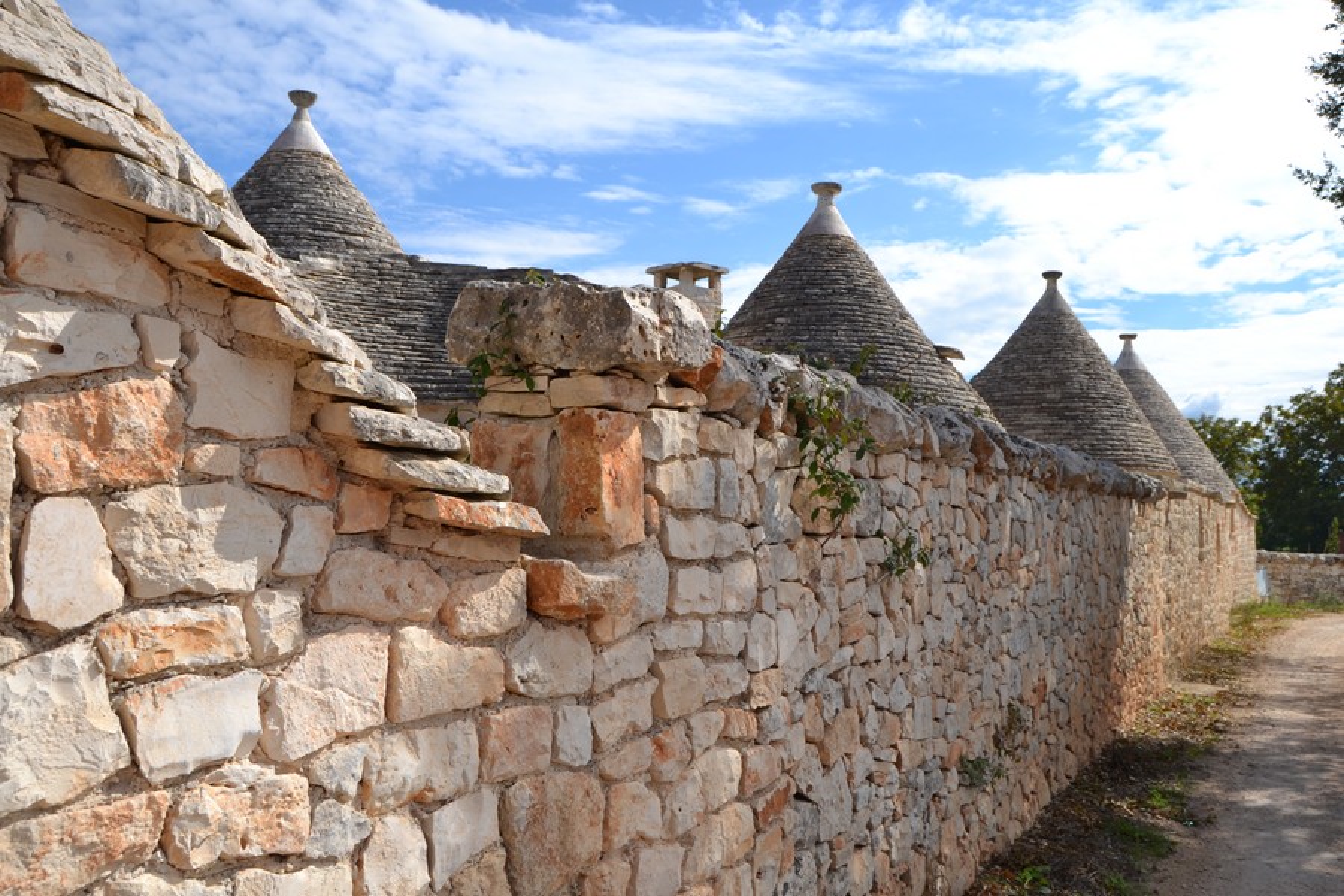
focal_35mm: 30
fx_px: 1120
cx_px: 672
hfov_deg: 61.9
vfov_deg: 43.6
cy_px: 448
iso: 100
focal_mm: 20
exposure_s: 1/320
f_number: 9
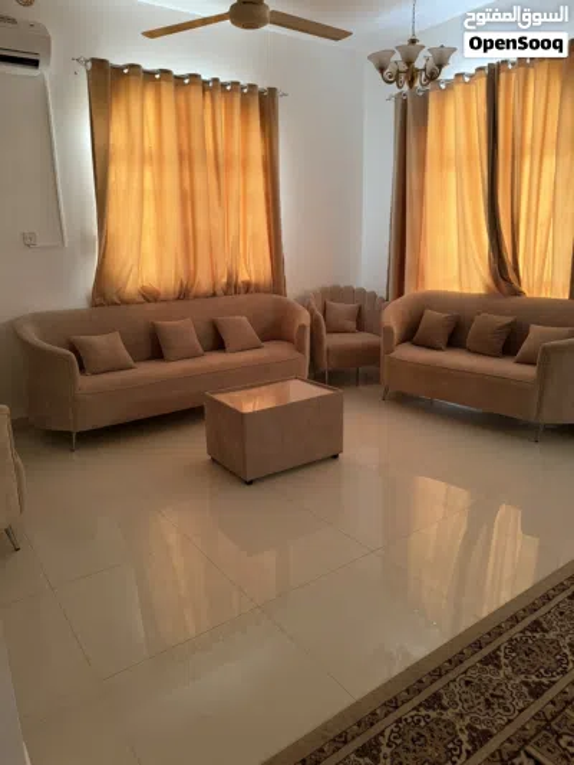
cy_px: 382
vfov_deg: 71.6
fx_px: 530
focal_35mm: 24
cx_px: 287
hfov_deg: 56.8
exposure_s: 1/60
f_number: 1.78
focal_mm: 6.76
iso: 800
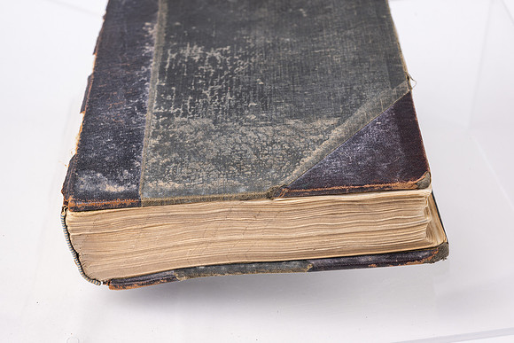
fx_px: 857
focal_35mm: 60
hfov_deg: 33.4
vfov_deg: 22.6
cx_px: 257
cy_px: 172
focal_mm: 60
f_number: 13
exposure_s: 1/125
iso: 100
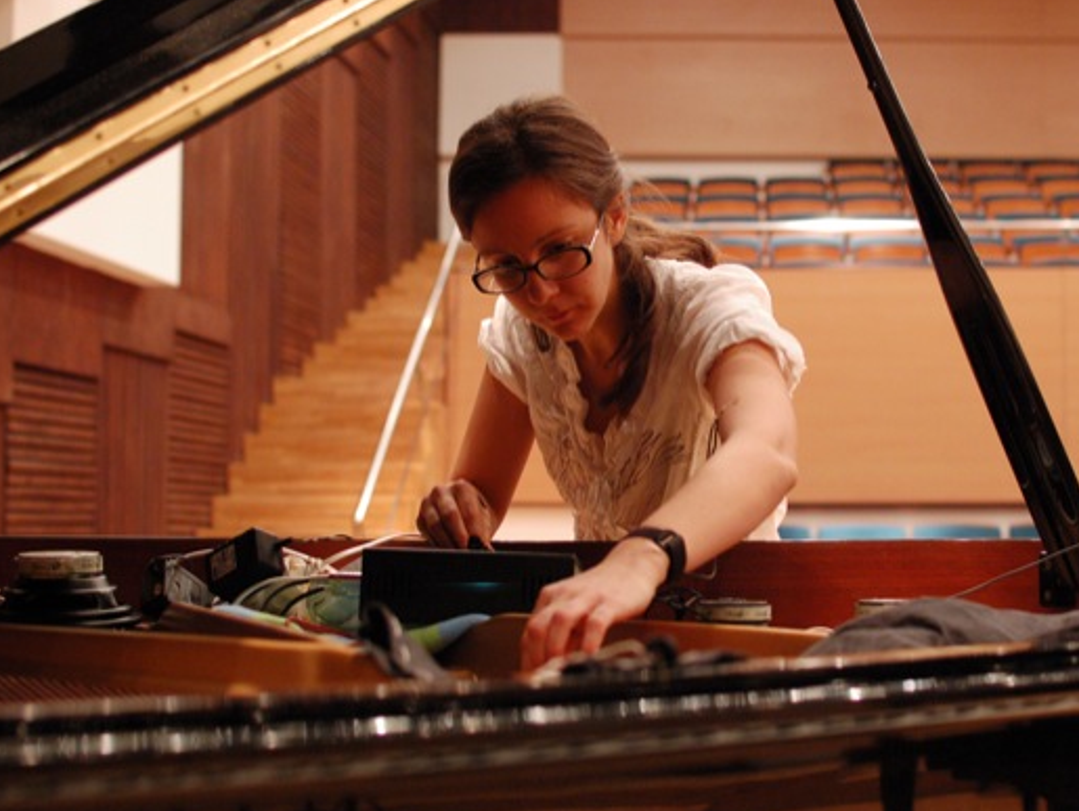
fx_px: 1953
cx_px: 645
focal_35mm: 63
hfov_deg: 30.8
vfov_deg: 23.5
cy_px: 412
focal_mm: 35
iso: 1600
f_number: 3.2
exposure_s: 1/40
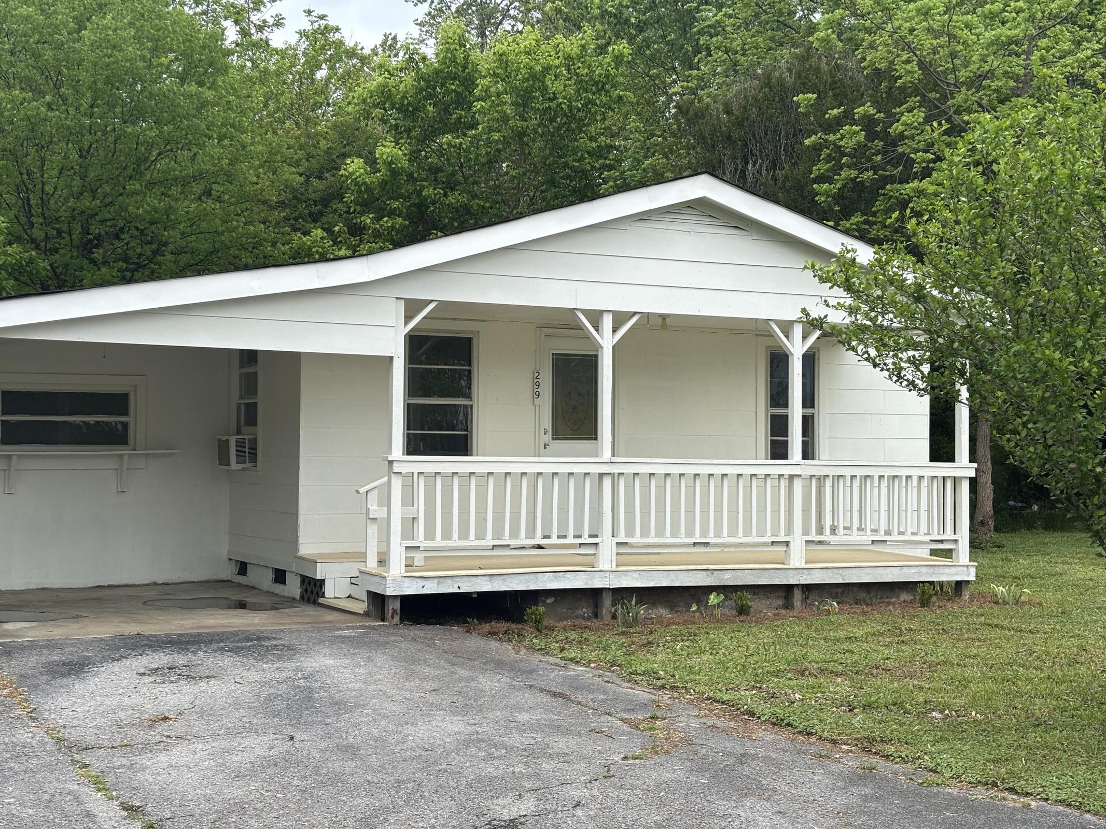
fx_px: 1662
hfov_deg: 36.8
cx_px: 553
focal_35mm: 52
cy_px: 414
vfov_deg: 28.0
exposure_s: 1/763
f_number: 1.6
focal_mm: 5.96
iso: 32
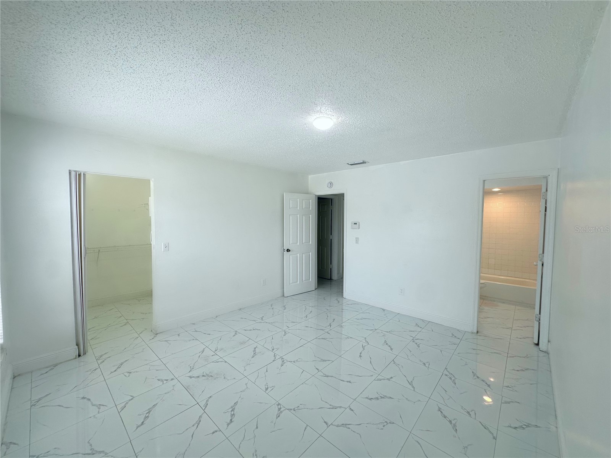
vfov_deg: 85.7
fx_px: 247
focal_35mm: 14
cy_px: 229
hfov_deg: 102.1
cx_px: 306
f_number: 2.2
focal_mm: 2.22
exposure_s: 1/120
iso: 64
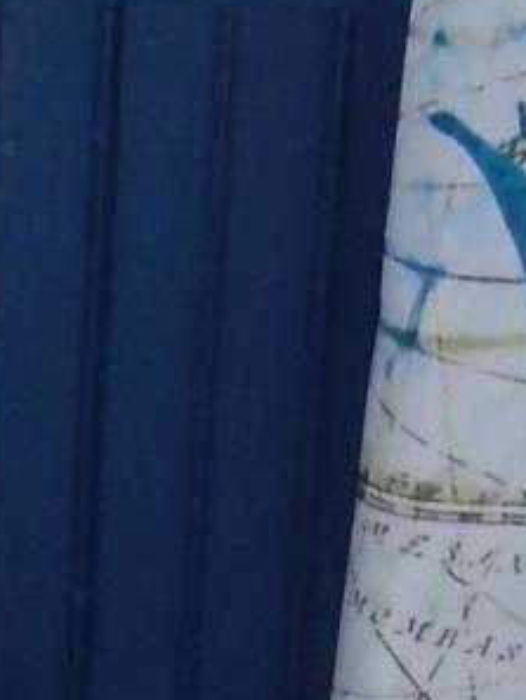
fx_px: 3543
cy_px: 1270
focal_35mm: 175
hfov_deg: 8.5
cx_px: 302
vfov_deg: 10.6
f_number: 3.2
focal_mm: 4.6
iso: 250
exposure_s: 1/30
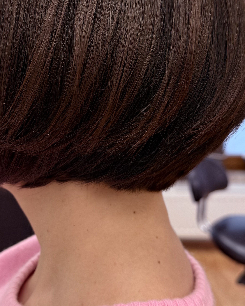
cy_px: 136
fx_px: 462
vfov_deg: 36.6
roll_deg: +0.6
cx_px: 90
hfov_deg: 29.6
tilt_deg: -5.9
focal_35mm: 51
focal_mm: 6.76
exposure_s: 1/100
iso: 80
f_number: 1.78
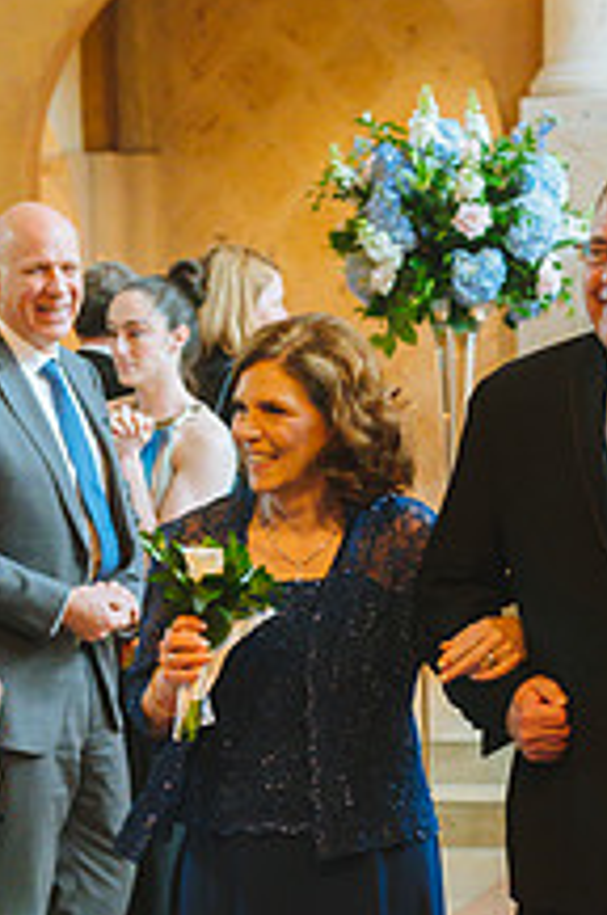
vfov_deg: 14.1
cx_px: 411
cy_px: 721
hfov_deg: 9.4
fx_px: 3679
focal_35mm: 145
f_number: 2.8
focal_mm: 70
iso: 4000
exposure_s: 1/160
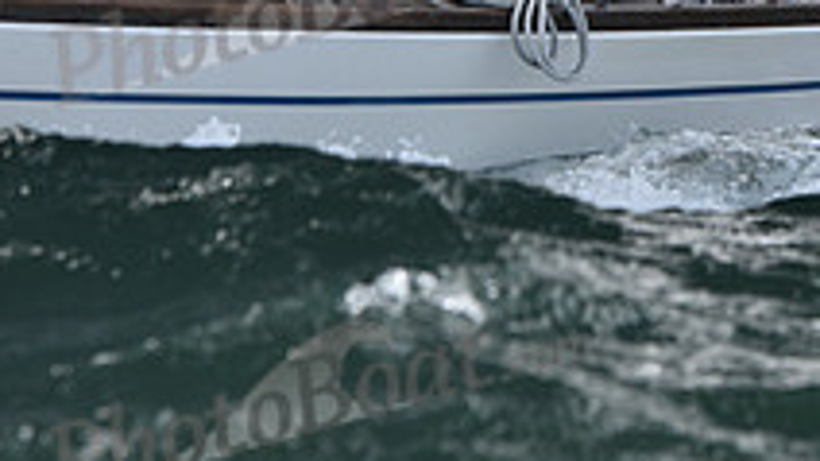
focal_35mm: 430
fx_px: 9345
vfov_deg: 2.8
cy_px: -250
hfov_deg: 5.0
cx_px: 797
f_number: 5
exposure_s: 1/1250
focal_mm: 150
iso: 250
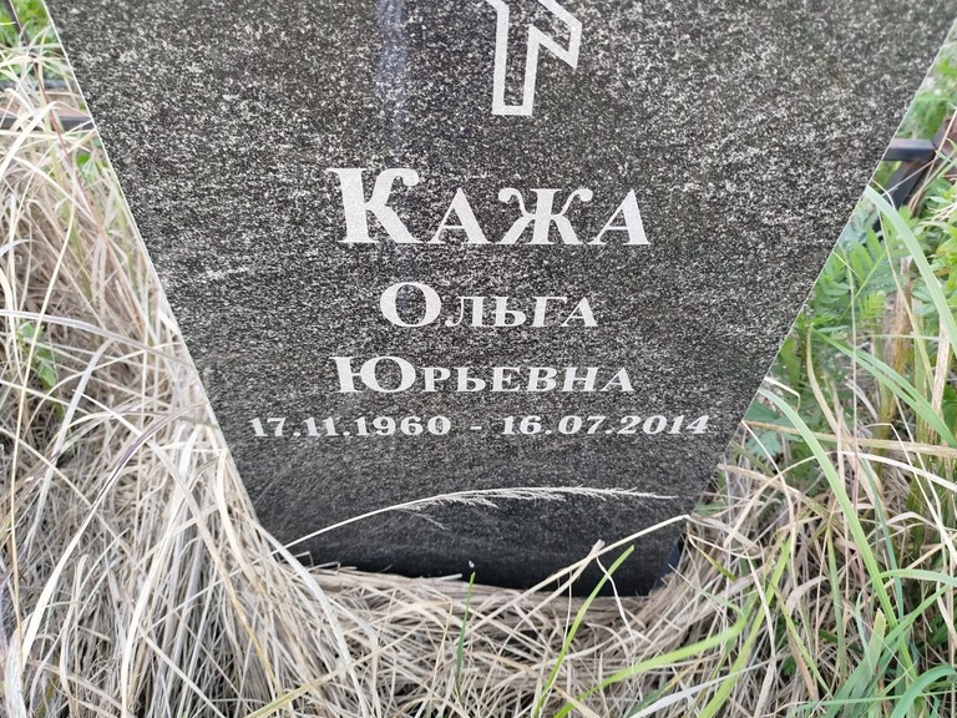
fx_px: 691
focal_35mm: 25
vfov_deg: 54.9
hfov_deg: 69.4
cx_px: 481
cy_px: 352
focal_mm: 5.31
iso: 160
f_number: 1.7
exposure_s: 1/50
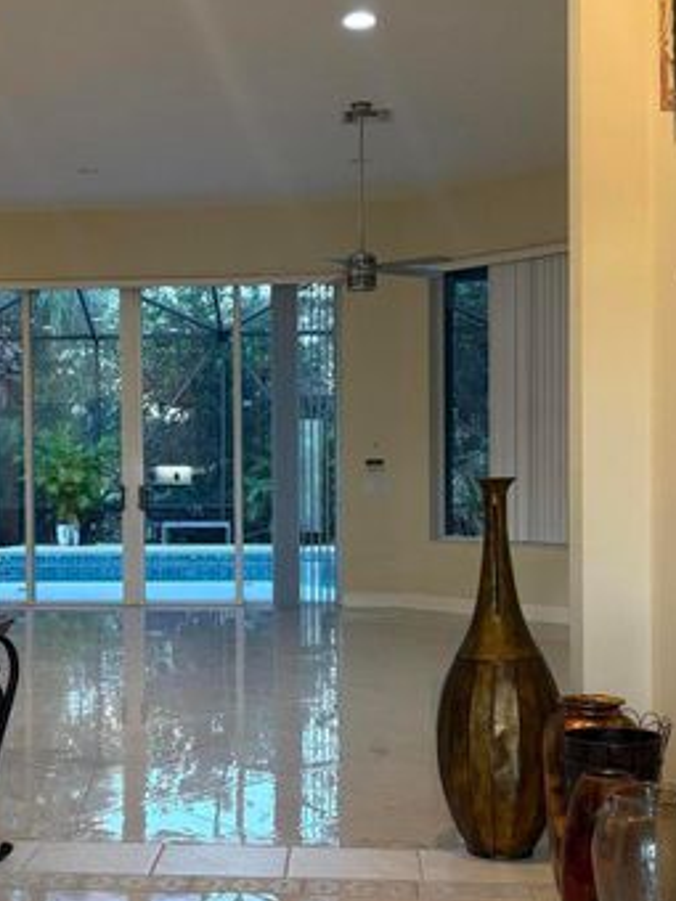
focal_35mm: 51
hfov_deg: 28.3
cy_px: 470
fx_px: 1328
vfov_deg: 37.5
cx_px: 209
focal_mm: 5.96
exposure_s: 1/60
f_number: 1.6
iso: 160
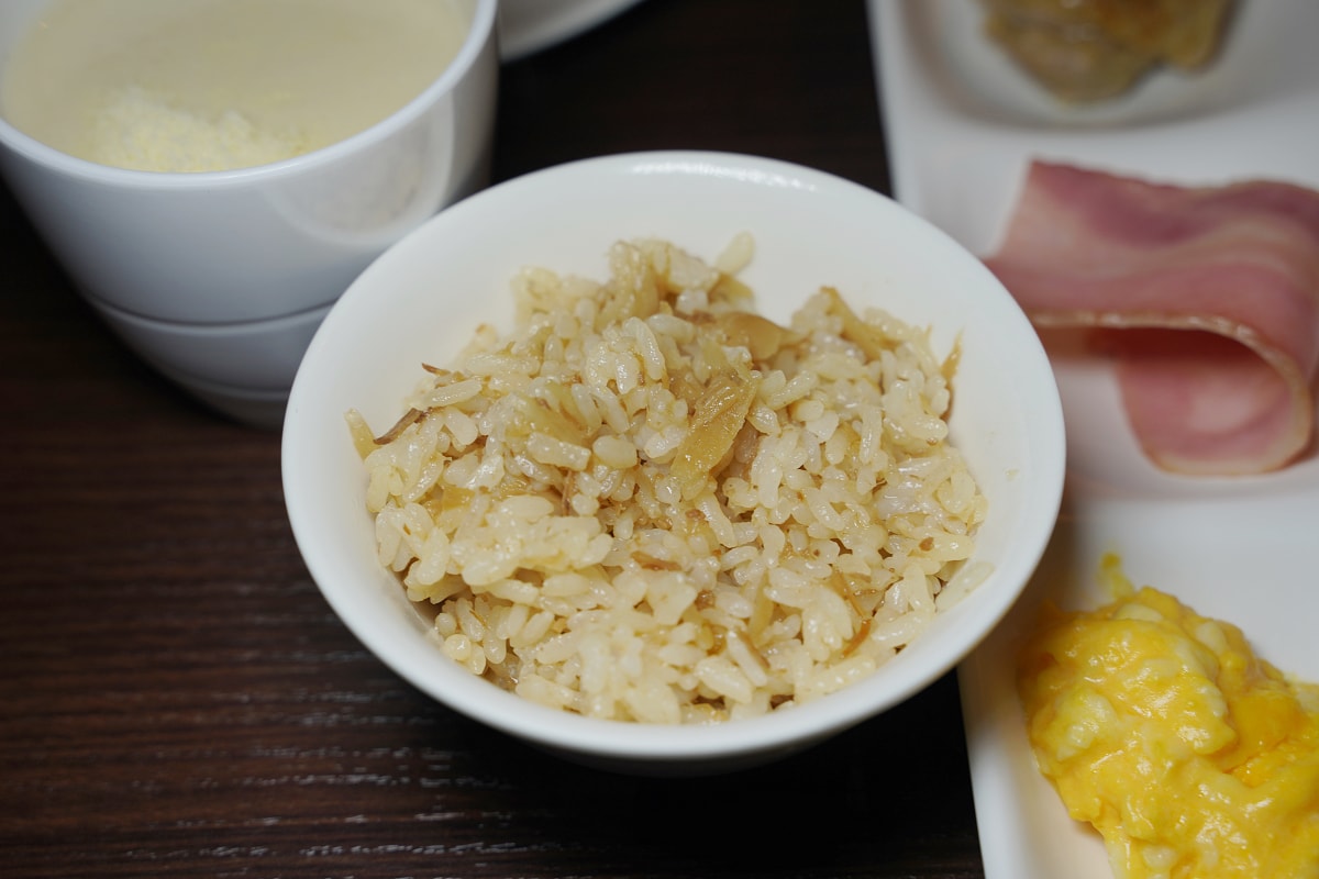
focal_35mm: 51
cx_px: 660
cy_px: 440
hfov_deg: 38.9
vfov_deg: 26.5
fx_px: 1868
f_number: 5.6
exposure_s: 1/125
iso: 100
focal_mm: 51
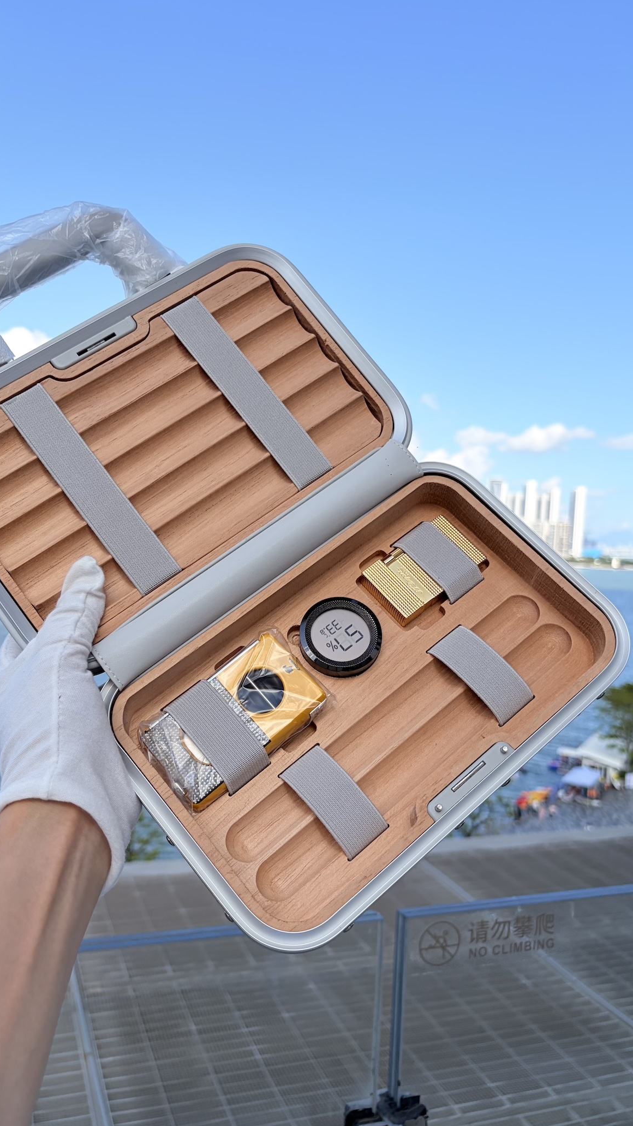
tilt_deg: -2.7
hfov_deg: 40.1
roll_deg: -2.1
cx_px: 289
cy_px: 571
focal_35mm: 29
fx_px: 866
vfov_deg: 66.1
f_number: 1.6
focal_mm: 5.96
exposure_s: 1/2639
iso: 50
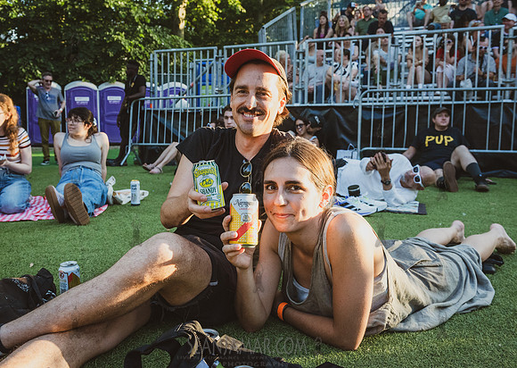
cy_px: 182
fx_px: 515
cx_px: 223
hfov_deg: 53.1
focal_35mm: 35
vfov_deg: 39.2
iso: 2000
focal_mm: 31
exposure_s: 1/800
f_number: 5.6
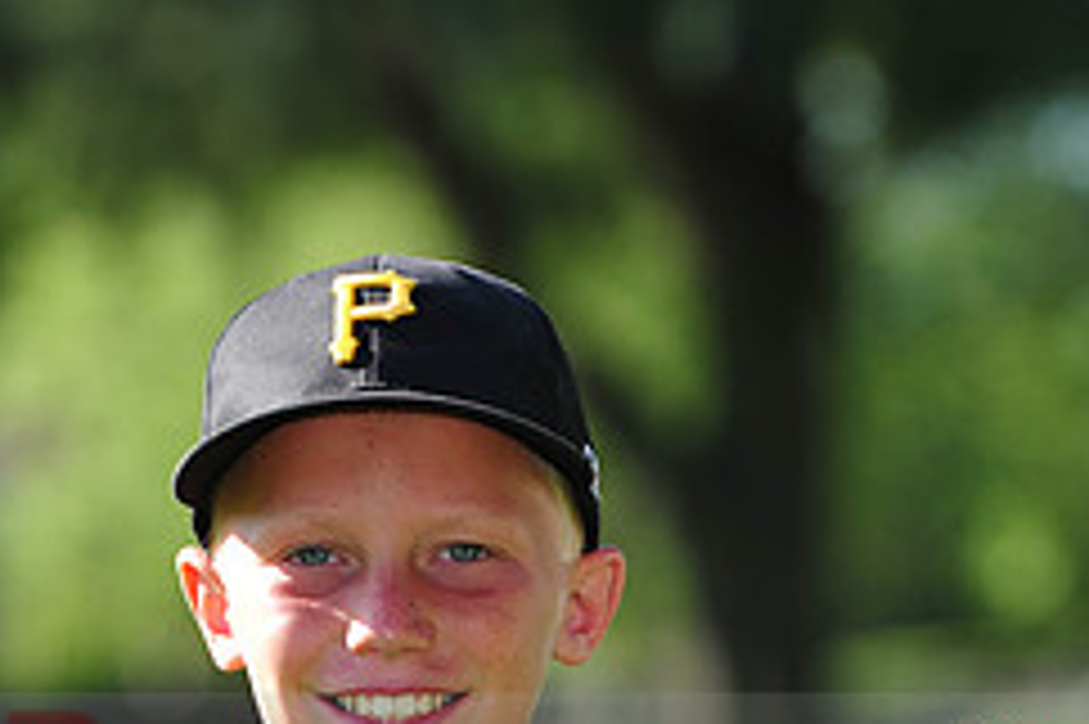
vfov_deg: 3.5
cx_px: 454
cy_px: 751
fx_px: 11970
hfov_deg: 5.2
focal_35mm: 396
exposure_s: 1/500
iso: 200
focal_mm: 165
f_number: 5
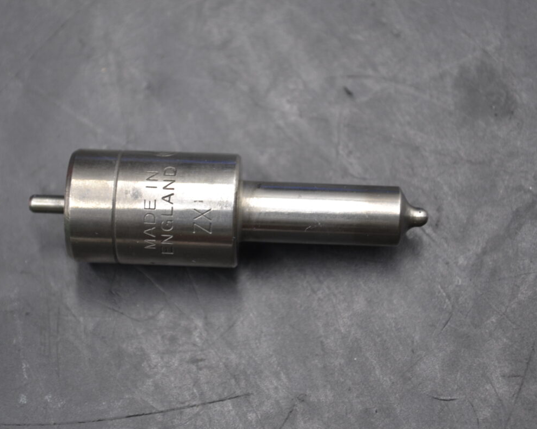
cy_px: 214
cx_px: 226
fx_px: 1487
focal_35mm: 94
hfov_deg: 20.5
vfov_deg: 16.4
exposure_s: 1/40
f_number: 5.6
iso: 400
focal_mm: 55
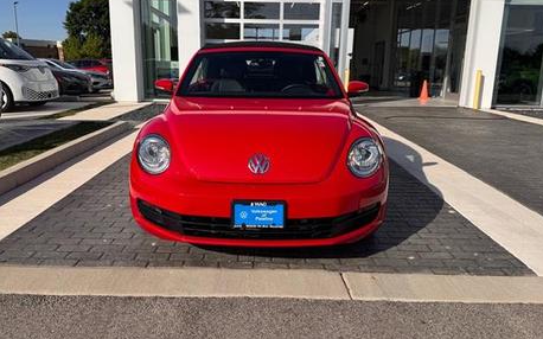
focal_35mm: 28
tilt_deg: -12.5
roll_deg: -1.1
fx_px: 414
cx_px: 260
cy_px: 159
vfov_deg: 44.5
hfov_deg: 66.5
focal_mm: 6.76
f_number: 1.78
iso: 80
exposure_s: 1/5814
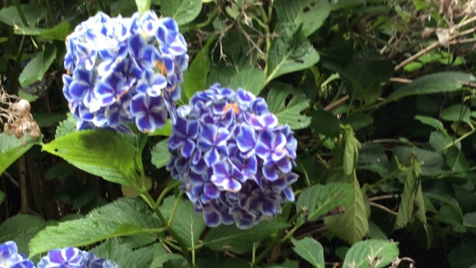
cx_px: 231
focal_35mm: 52
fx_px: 656
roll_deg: +5.5
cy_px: 283
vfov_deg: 22.0
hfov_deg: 39.9
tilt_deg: -28.3
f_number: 2.4
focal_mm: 3.3
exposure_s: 1/30
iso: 40
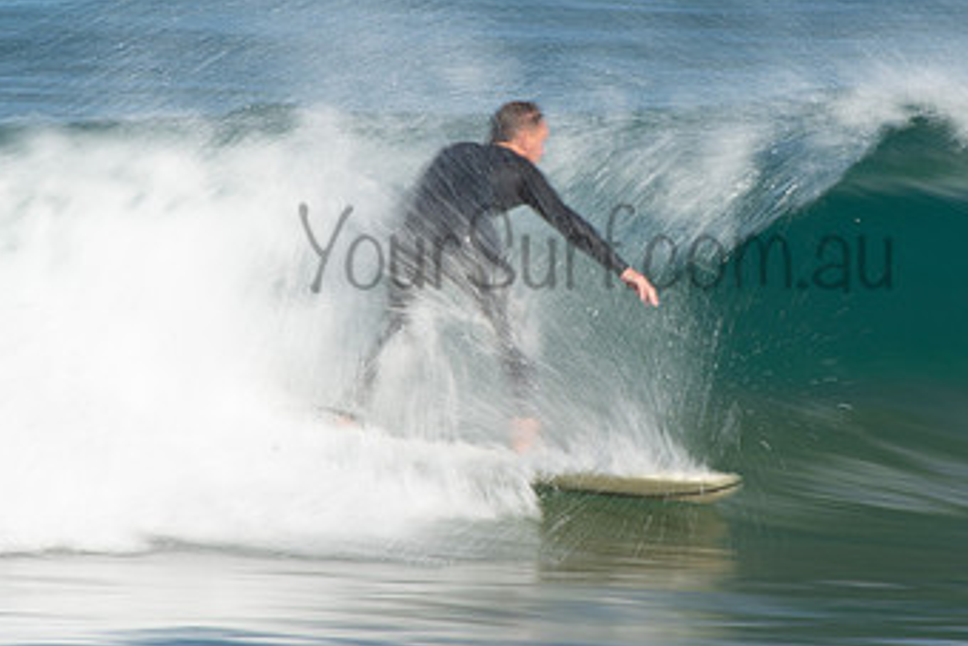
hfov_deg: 2.0
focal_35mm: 1023
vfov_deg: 1.3
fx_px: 27518
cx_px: 592
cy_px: 223
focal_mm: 400
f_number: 29
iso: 100
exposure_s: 1/25
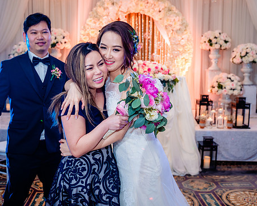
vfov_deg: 37.3
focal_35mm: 40
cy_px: 110
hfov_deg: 45.7
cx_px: 110
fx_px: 304
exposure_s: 1/160
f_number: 3.5
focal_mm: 28
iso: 1000
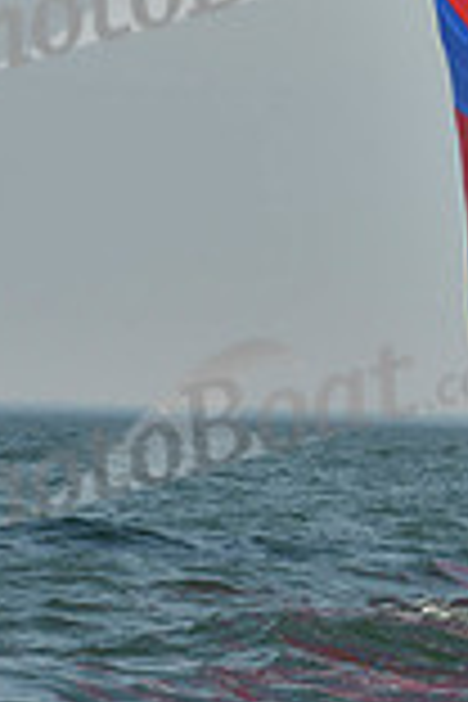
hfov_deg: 4.0
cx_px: 767
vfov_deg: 5.9
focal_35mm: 343
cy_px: -320
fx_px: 6688
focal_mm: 92
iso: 200
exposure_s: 1/1250
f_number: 8
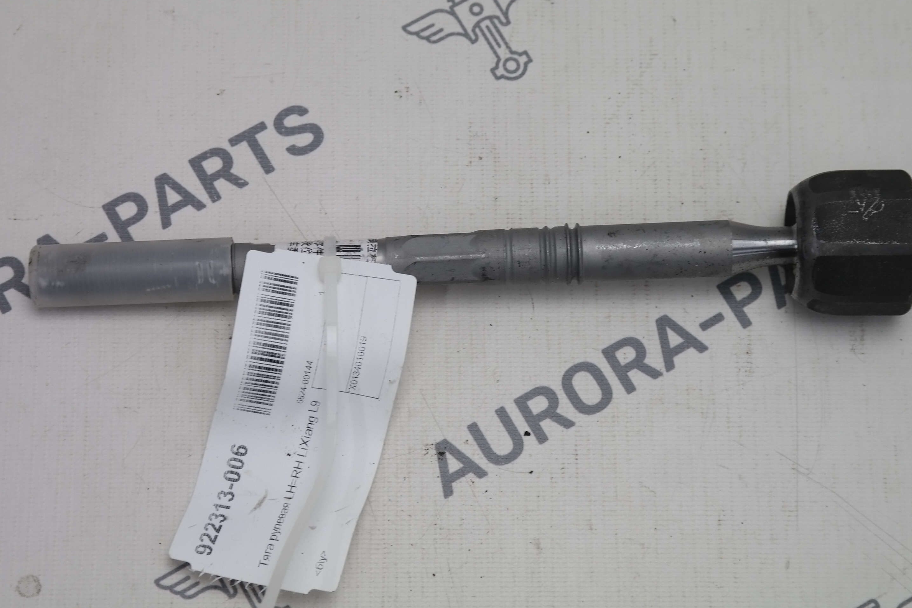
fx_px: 2888
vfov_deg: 12.0
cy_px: 261
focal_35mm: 114
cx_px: 481
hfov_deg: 17.9
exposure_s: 1/80
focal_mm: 55
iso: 200
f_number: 5.6
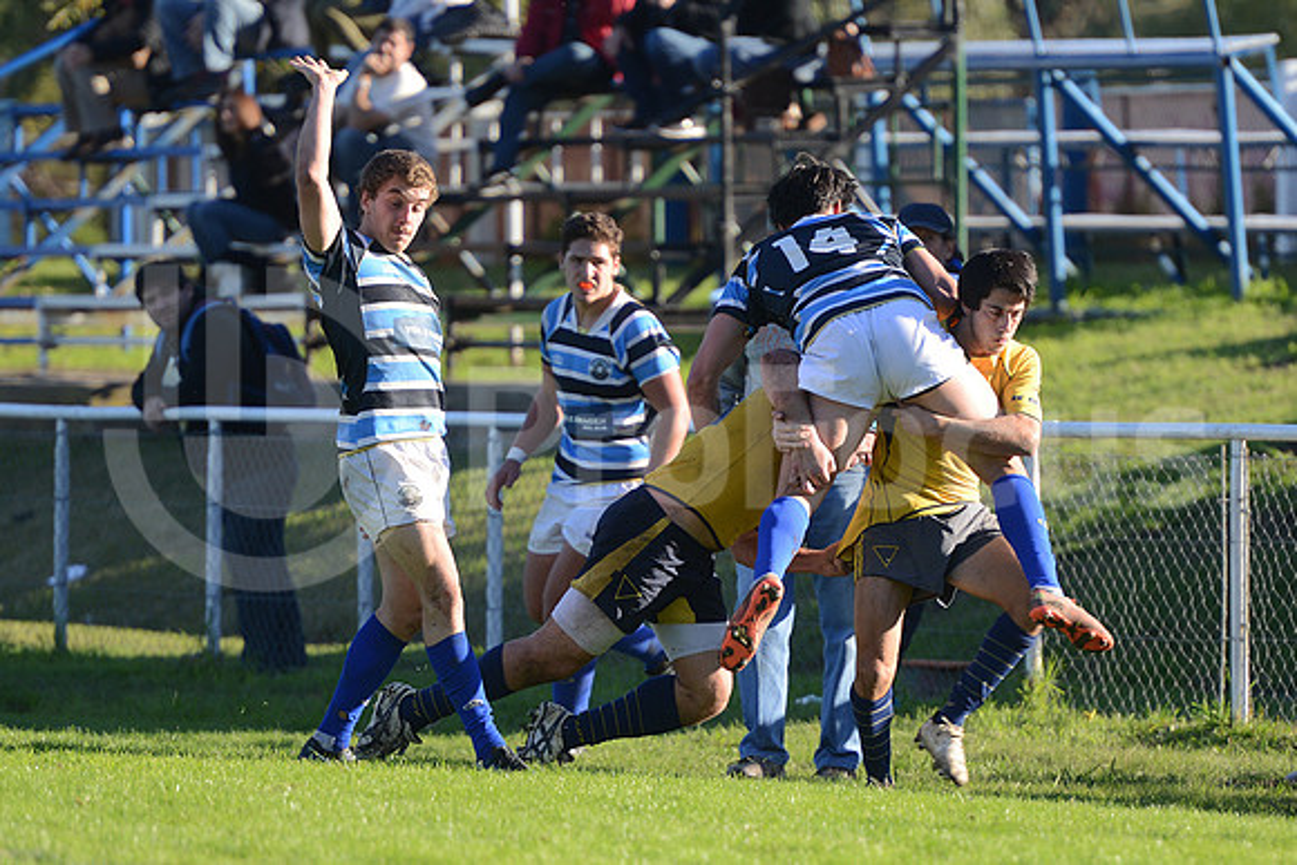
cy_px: 432
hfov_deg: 7.6
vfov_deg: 5.1
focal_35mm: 270
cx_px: 648
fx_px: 9729
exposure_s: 1/640
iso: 400
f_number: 4
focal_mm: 270
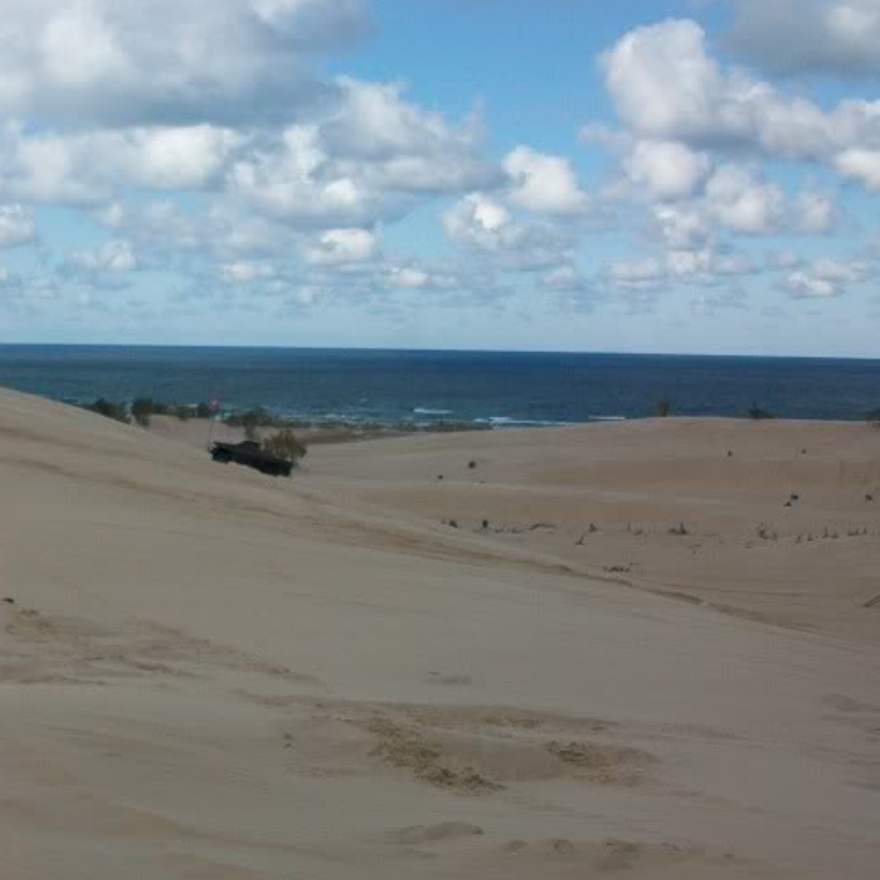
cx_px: 210
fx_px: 1726
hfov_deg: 28.2
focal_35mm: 60
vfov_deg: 28.6
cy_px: 403
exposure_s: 1/320
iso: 64
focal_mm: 5.7
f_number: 2.8
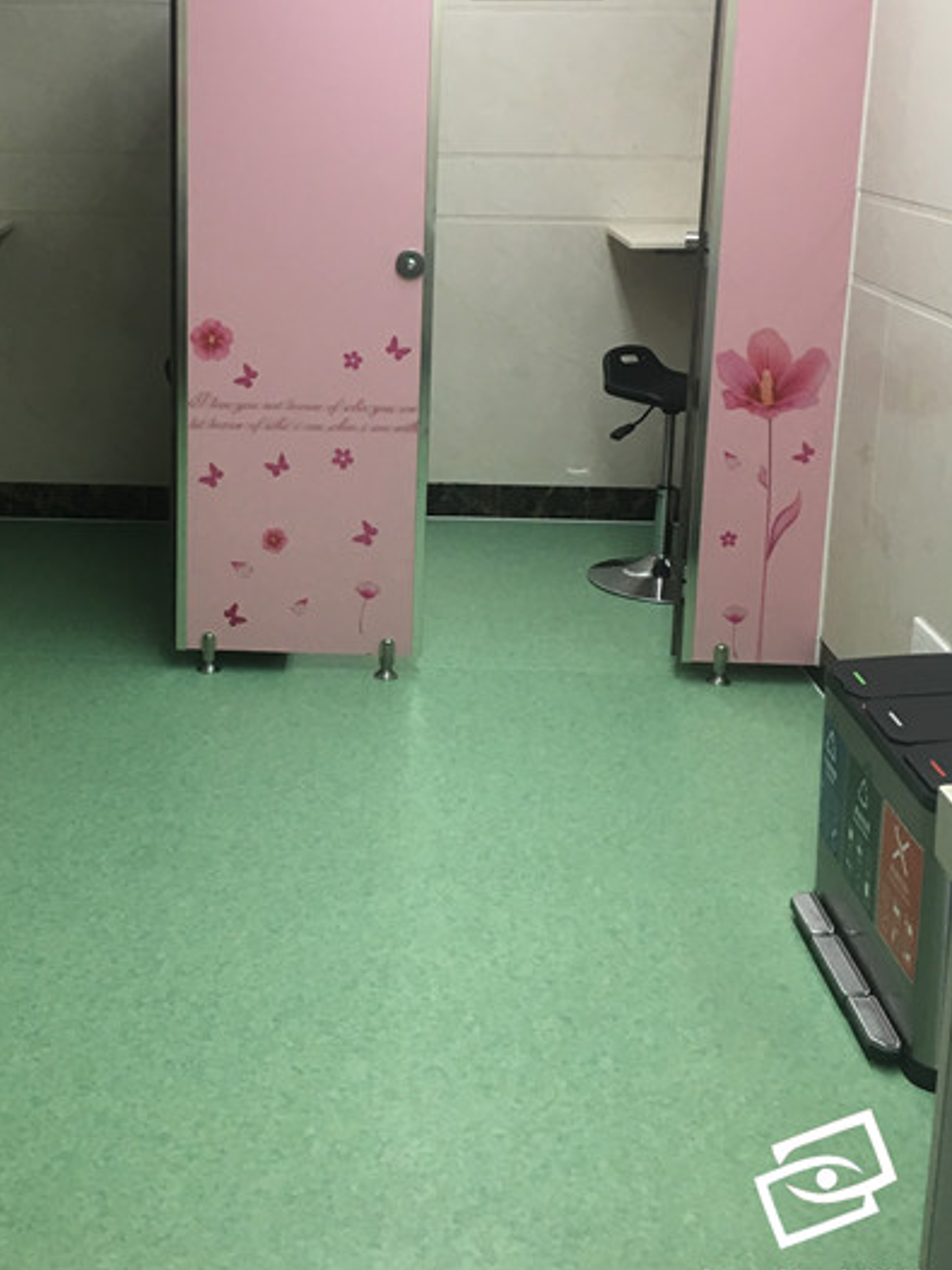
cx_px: 272
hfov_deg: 32.4
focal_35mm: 44
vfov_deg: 42.3
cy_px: 404
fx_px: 1614
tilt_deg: -10.5
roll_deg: -1.4
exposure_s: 1/33
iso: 40
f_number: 2.2
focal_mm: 4.15
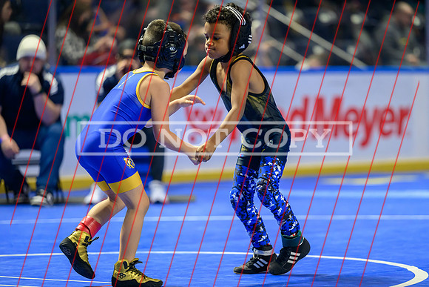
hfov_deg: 11.7
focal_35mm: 176
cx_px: 244
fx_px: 2098
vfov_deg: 7.8
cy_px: 139
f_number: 2.8
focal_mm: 155
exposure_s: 1/800
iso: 4000
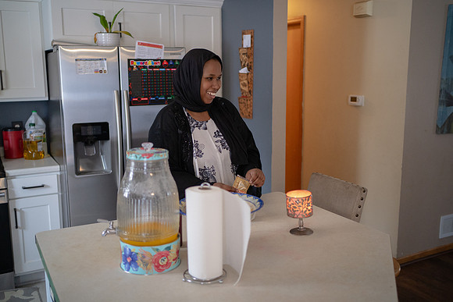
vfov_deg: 37.7
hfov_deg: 54.1
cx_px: 226
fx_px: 443
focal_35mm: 35
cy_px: 150
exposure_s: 1/320
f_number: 1.8
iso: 3200
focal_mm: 35
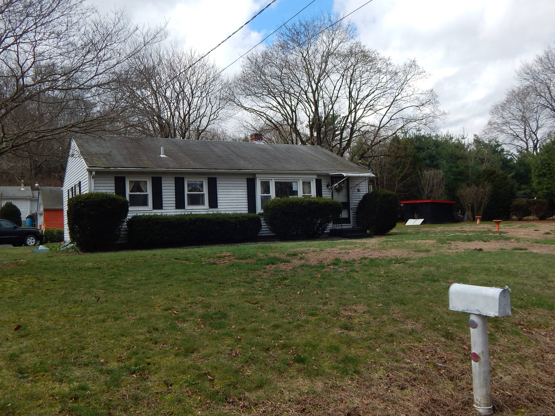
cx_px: 278
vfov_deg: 45.4
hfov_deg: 58.4
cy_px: 208
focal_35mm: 31
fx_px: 497
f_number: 3.2
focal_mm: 5.6
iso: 125
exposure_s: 1/1250
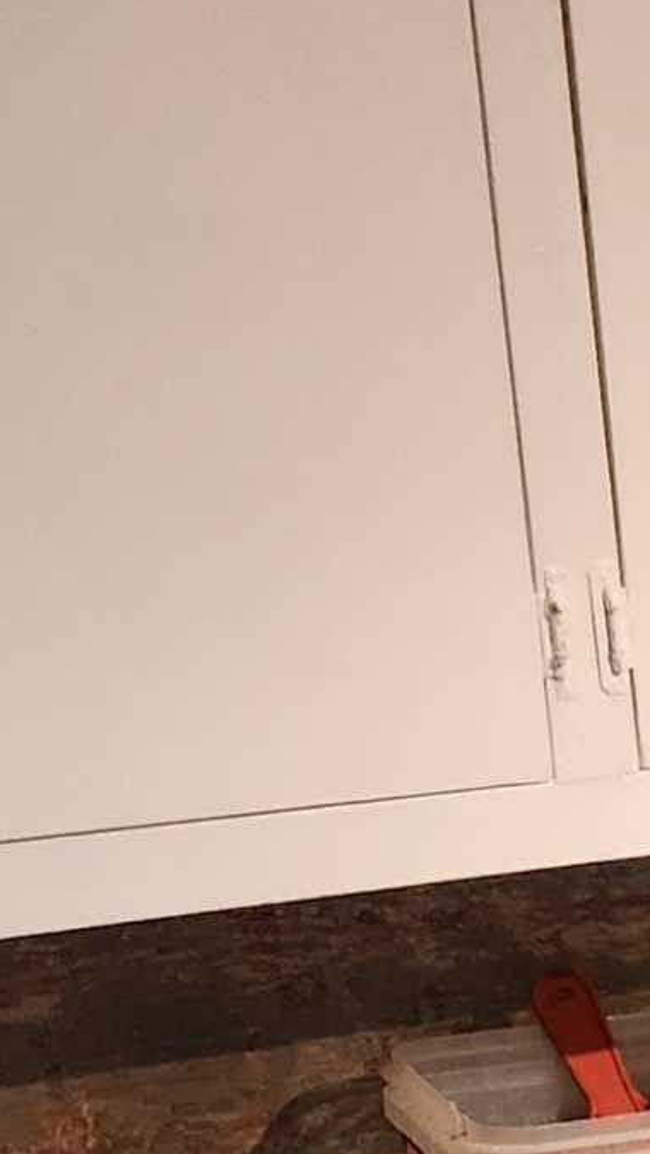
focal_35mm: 114
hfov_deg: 9.2
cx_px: 1721
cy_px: 1253
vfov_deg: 18.1
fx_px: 3491
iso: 200
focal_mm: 5.4
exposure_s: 1/120
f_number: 1.8
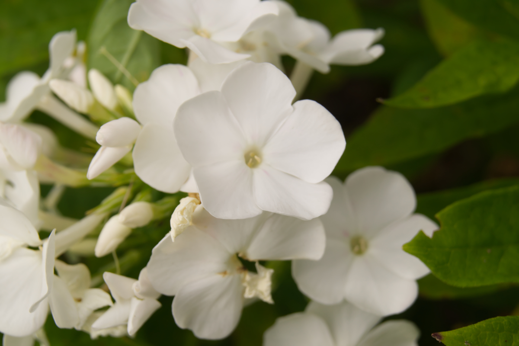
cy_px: 173
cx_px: 260
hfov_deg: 24.6
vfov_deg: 16.6
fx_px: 1189
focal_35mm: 82
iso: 400
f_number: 10
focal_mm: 55
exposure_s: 1/500
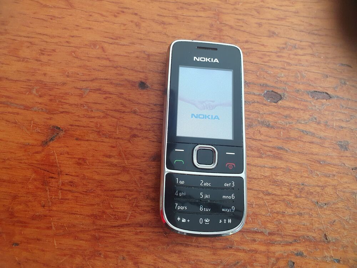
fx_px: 268
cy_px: 134
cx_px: 178
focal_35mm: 26
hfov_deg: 67.3
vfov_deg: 53.1
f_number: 2.4
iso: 160
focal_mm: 4.32
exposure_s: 1/100
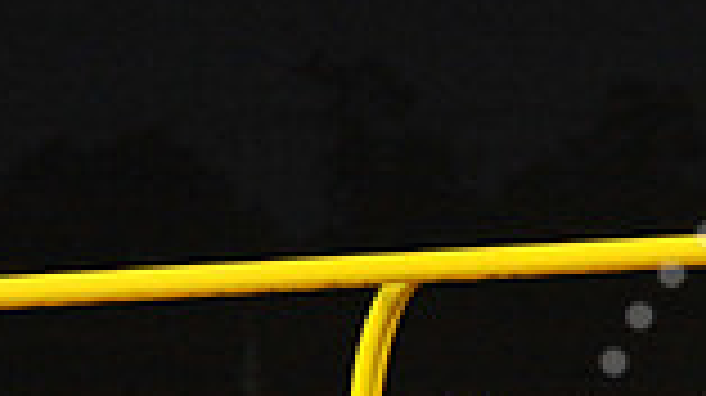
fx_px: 14477
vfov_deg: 1.6
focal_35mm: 774
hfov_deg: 2.8
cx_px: 989
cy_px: 540
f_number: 5.6
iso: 5000
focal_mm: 200
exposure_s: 1/200
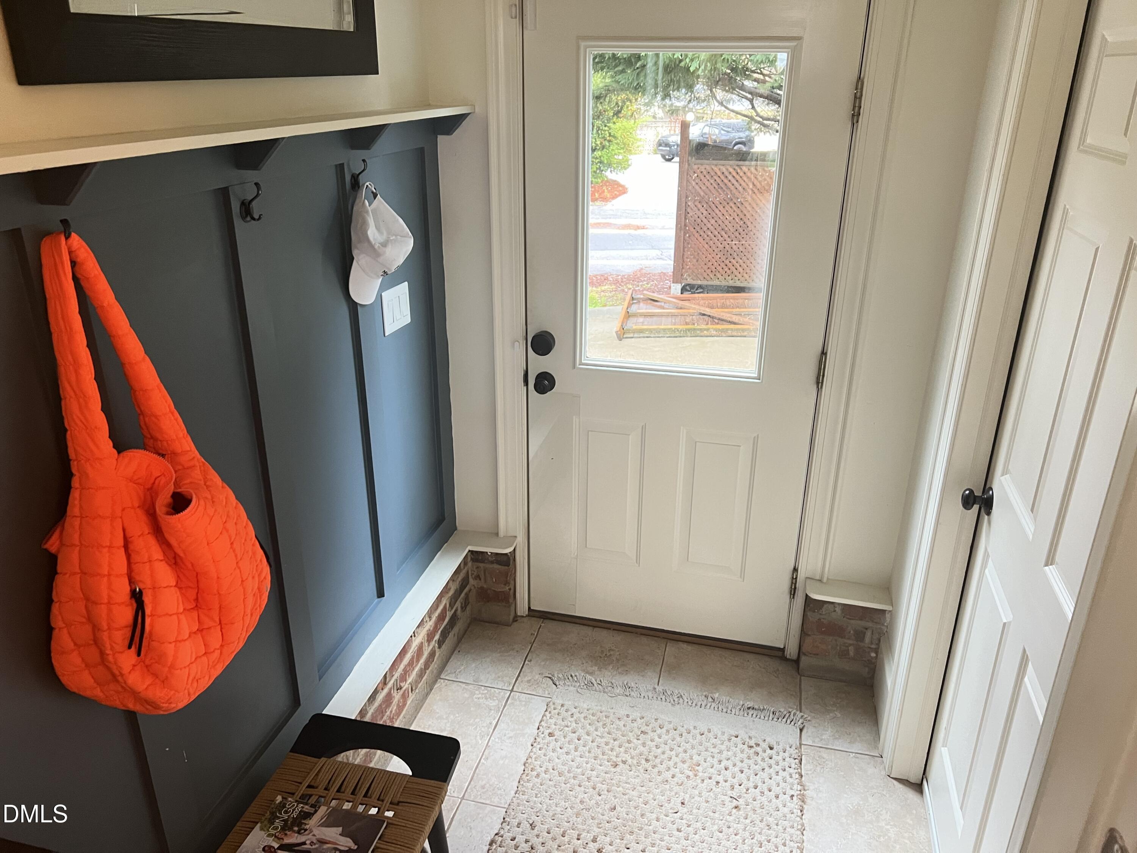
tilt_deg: -23.8
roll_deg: -0.8
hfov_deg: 67.3
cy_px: 426
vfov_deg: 53.1
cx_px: 568
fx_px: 854
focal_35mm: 26
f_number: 1.5
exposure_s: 1/60
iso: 250
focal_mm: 5.7
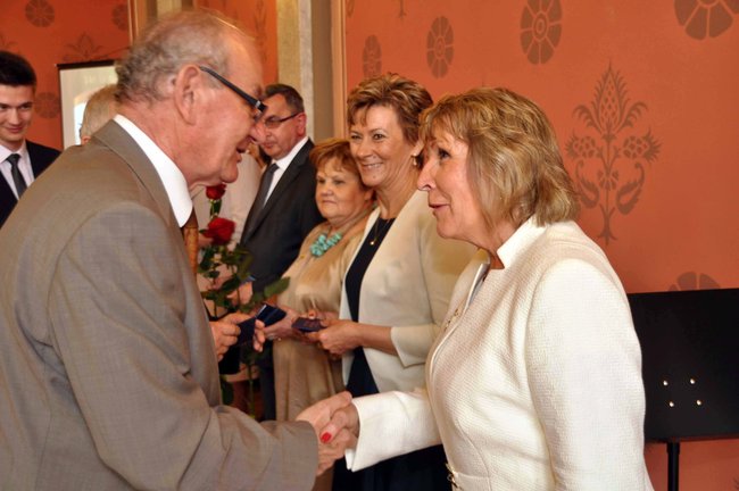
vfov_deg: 30.8
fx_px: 892
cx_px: 370
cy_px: 246
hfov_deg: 45.0
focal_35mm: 44
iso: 400
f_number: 4
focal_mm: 29
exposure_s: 1/30
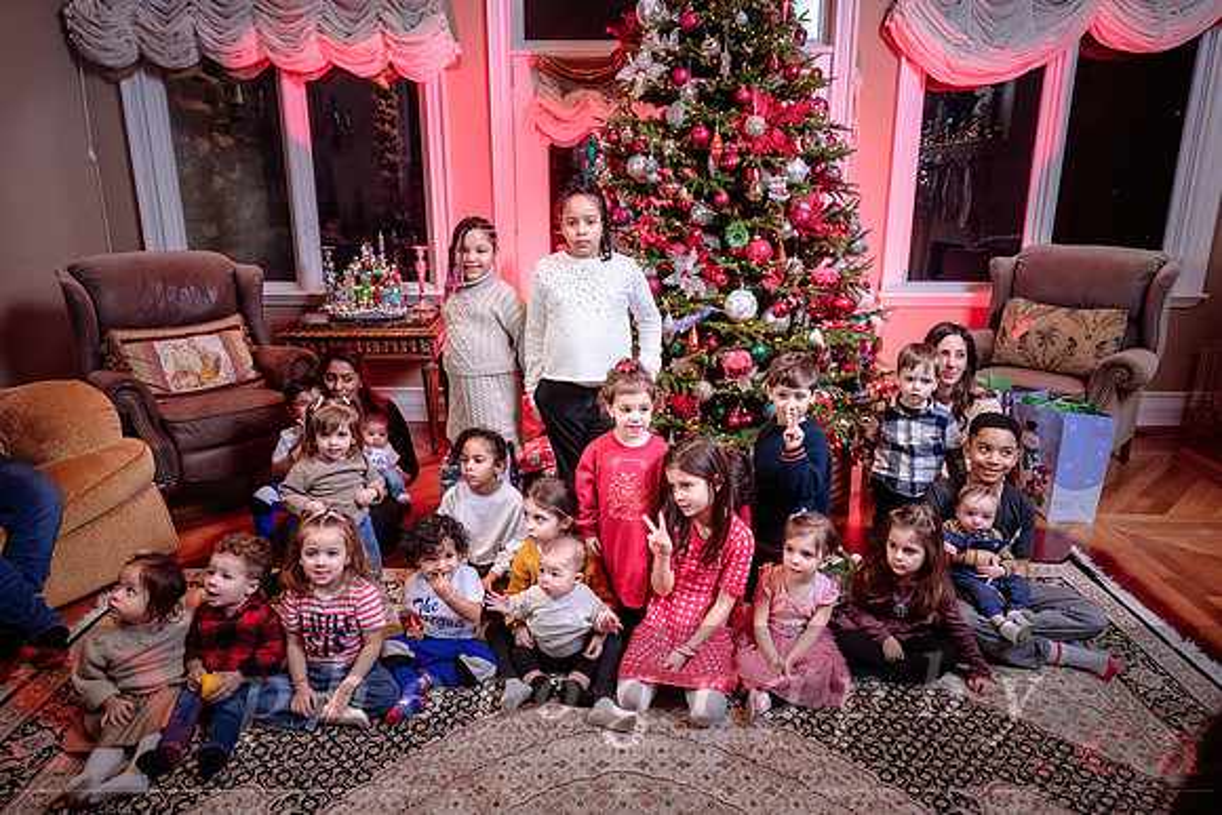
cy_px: 417
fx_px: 835
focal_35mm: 25
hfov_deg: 72.4
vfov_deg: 52.1
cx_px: 611
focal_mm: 24
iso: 200
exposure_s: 1/60
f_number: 4.5
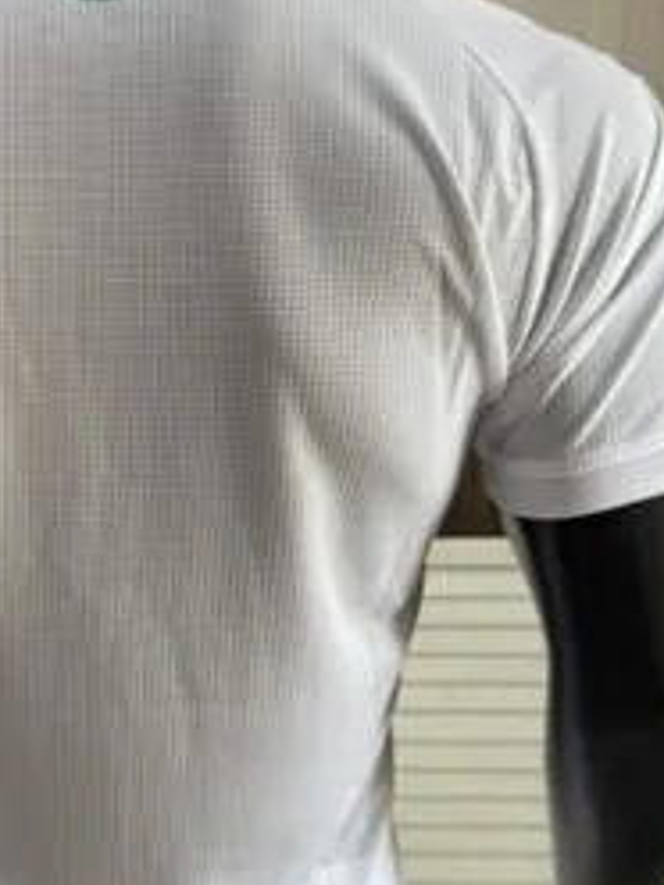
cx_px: 129
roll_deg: +1.4
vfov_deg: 38.9
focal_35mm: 49
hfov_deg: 29.0
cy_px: 491
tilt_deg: -8.8
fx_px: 1253
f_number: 1.78
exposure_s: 1/121
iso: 100
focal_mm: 6.76
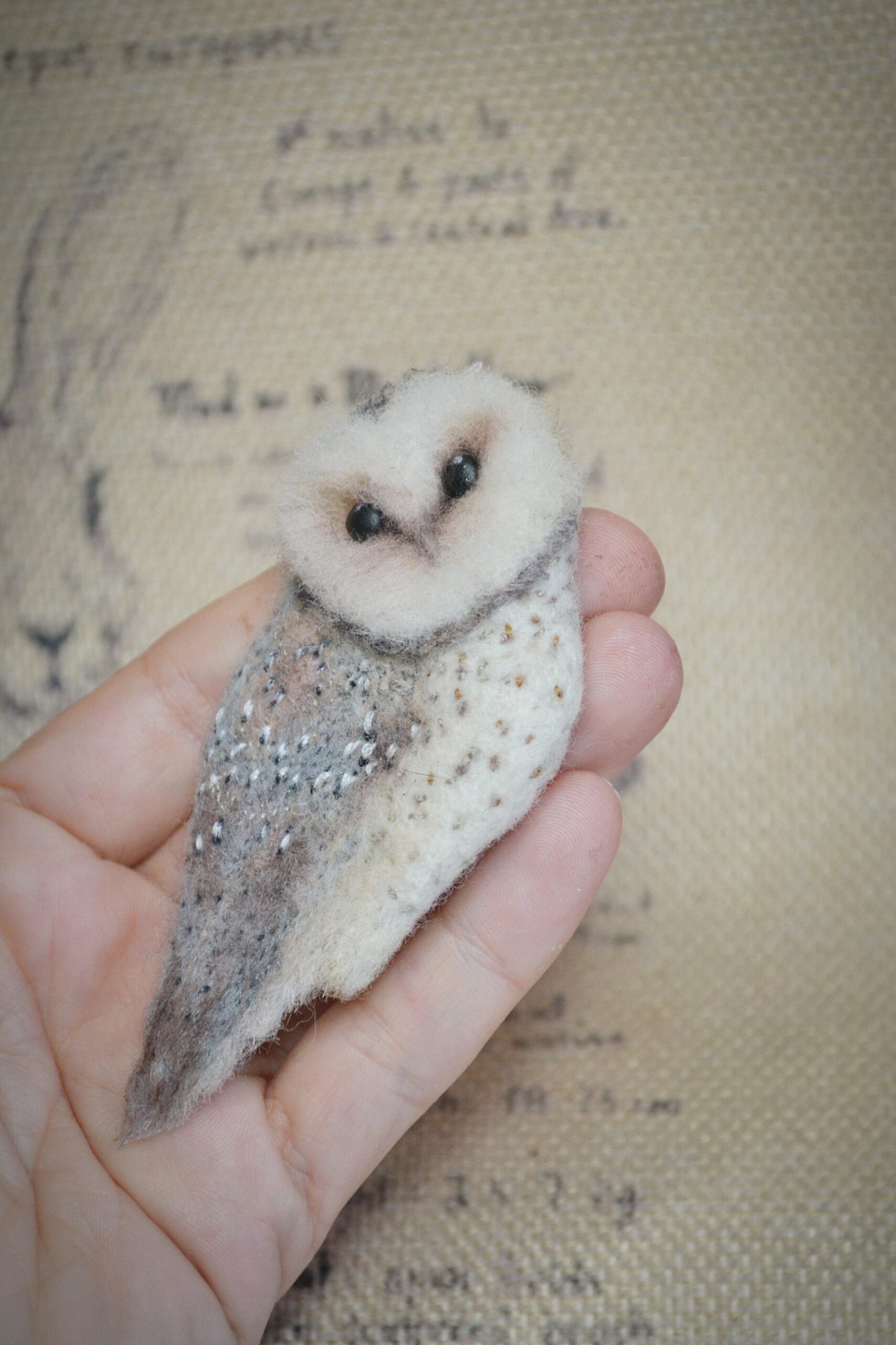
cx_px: 448
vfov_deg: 24.6
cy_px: 672
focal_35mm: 82
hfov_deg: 16.6
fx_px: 3079
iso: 800
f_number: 5.6
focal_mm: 55
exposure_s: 1/160
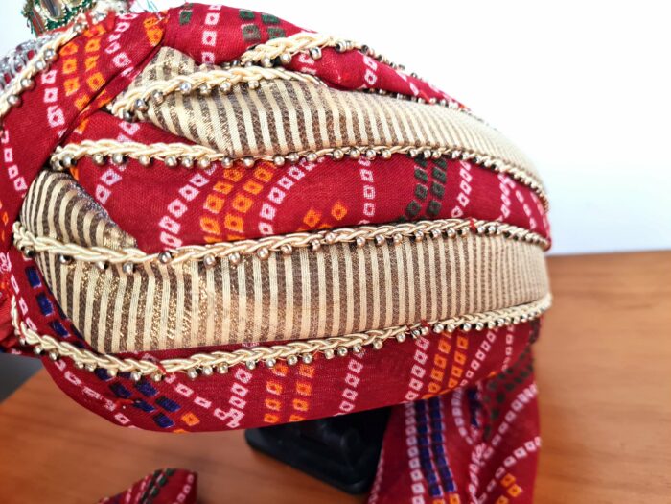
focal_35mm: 26
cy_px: 252
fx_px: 504
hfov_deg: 67.3
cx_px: 336
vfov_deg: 53.1
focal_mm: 5.4
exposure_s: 1/60
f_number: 1.8
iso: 200
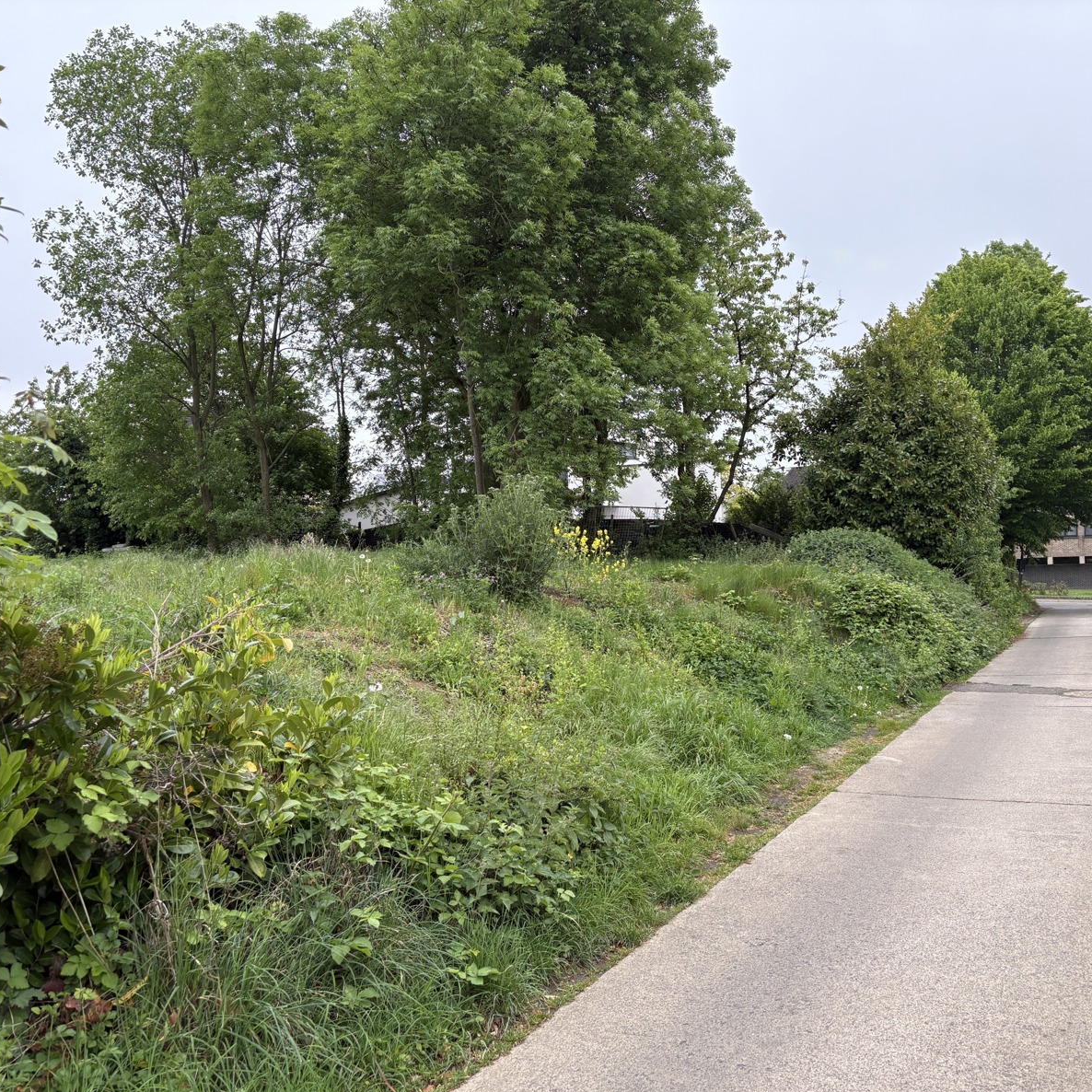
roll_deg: +1.3
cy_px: 551
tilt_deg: +1.6
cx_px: 635
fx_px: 1106
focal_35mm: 31
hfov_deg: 52.3
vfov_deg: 52.5
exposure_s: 1/435
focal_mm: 5.96
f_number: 1.6
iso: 50
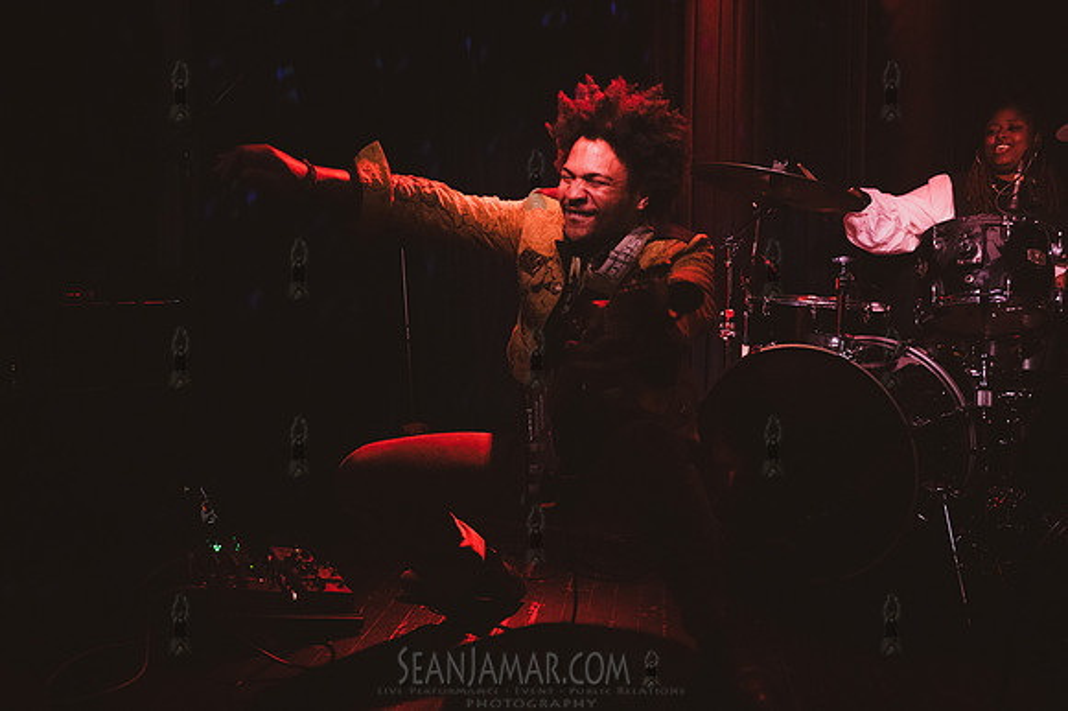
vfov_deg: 42.3
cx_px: 534
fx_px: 919
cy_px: 356
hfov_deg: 60.3
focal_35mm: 31
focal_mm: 31
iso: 12800
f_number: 4
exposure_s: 1/400
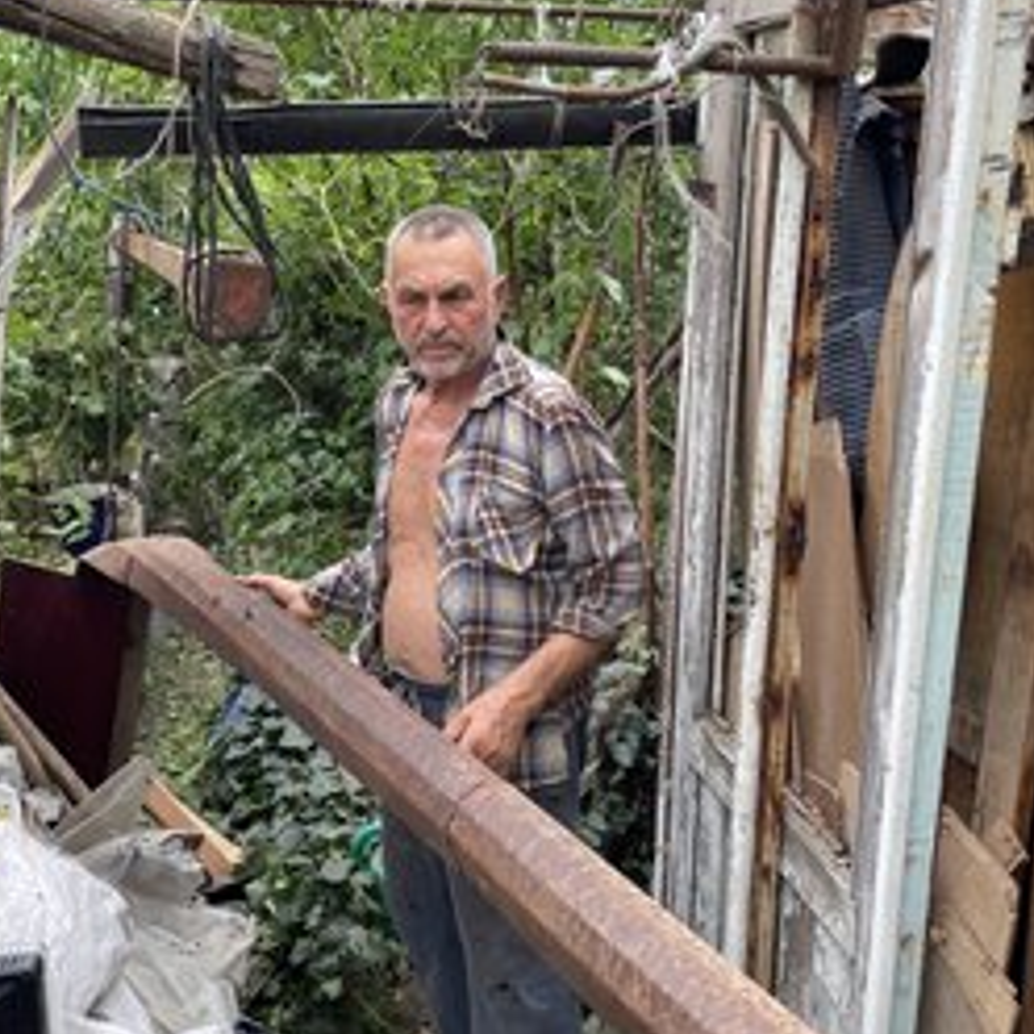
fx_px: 1250
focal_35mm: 37
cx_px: 442
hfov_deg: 44.8
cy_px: 434
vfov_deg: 44.8
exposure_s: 1/125
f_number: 1.6
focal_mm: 4.2
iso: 32
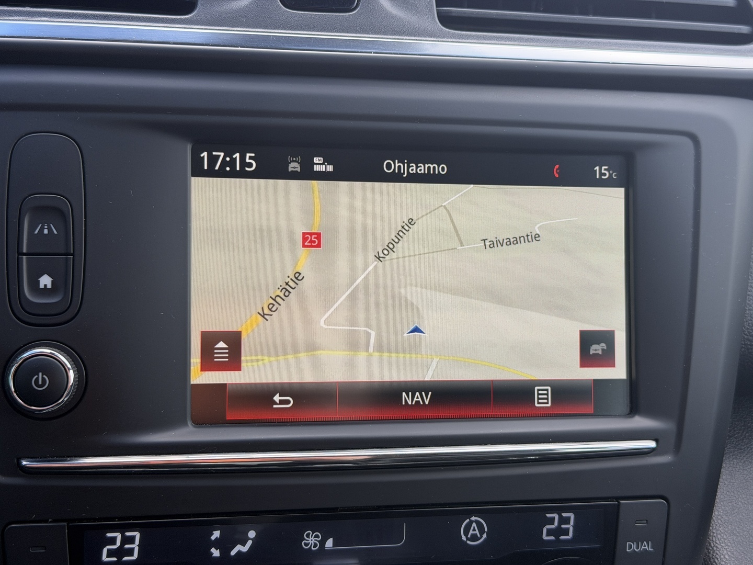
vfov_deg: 30.3
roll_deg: -4.2
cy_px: 282
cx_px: 376
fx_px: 1044
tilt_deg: -21.8
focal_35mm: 48
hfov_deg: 39.7
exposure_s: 1/130
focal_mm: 6.76
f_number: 1.78
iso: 50
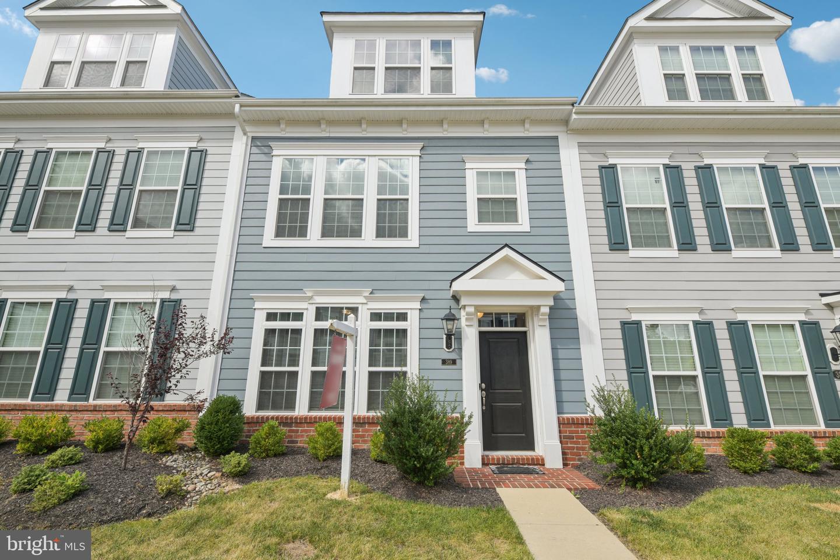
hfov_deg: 96.7
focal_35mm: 16
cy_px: 280
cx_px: 420
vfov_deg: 73.7
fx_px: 373
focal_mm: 16
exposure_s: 1/200
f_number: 8
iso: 100
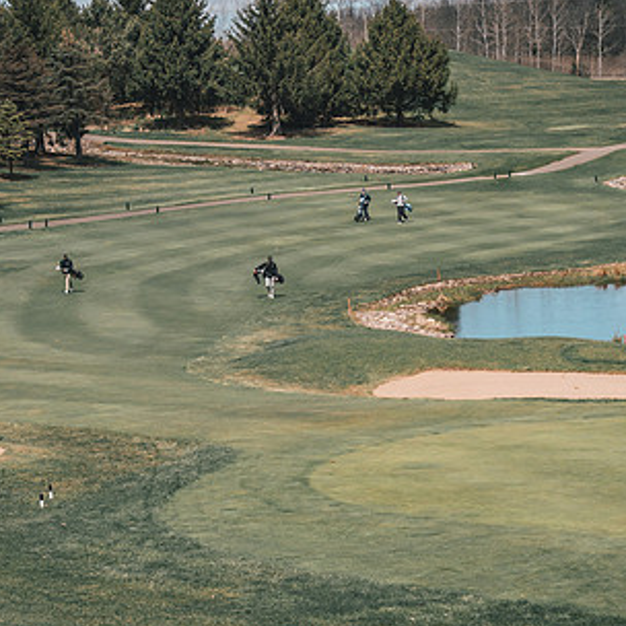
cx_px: 350
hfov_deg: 15.2
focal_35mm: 115
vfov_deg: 15.2
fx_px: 2353
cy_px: 310
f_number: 6.3
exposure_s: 1/3200
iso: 640
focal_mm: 63
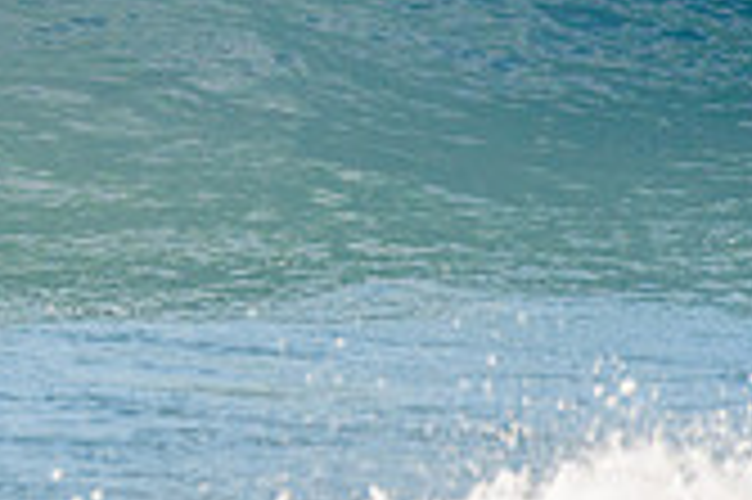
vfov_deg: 0.8
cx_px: -477
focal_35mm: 1737
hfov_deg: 1.2
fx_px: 36248
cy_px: -268
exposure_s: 1/1600
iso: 320
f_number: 5.6
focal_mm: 500
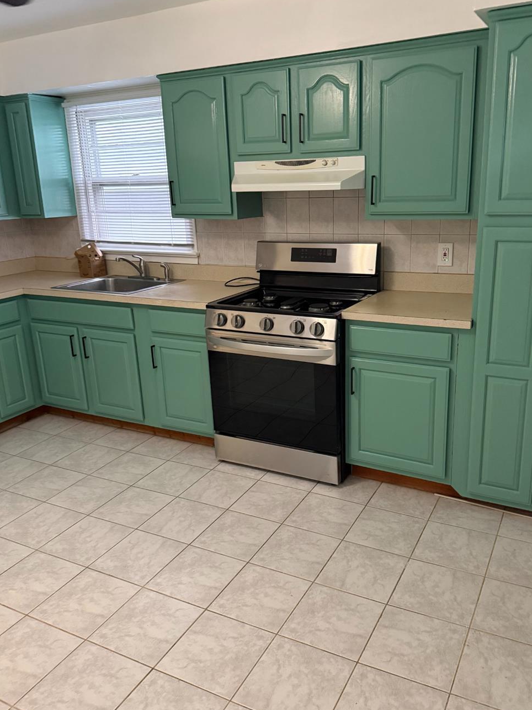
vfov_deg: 63.4
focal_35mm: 28
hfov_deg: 49.6
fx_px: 574
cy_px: 345
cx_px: 300
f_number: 1.78
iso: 640
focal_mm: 6.76
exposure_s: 1/60
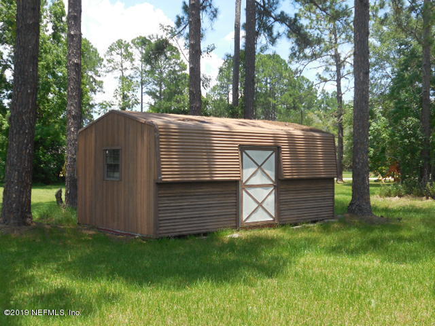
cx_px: 218
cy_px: 163
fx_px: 553
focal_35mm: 44
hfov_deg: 42.9
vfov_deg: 32.9
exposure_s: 1/400
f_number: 4.5
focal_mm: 7.8
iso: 125
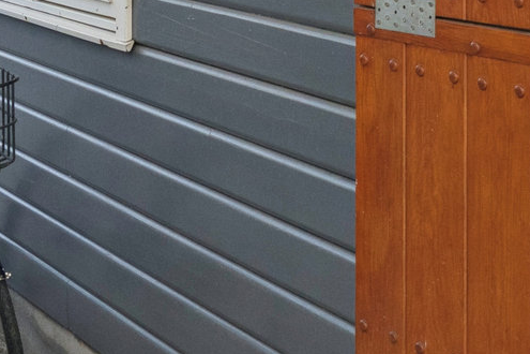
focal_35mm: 103
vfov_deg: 12.8
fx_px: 1516
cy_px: -123
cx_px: 182
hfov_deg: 19.8
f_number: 5.6
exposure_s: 1/800
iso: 500
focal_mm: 17
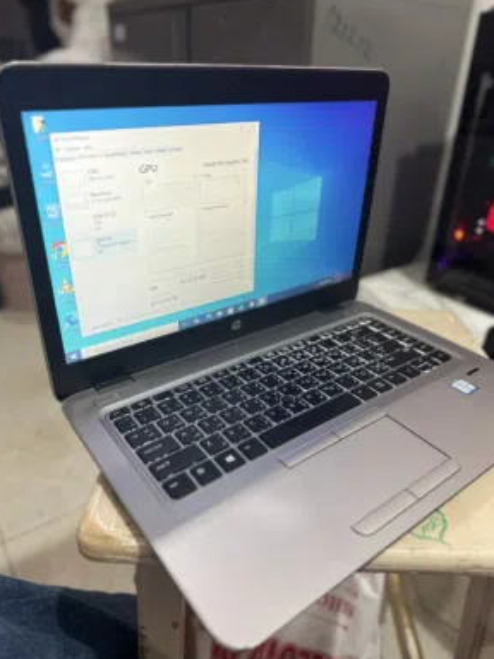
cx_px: 250
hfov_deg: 54.9
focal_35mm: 25
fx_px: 476
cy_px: 338
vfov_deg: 69.4
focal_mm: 6.86
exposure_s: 1/50
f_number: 1.78
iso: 200
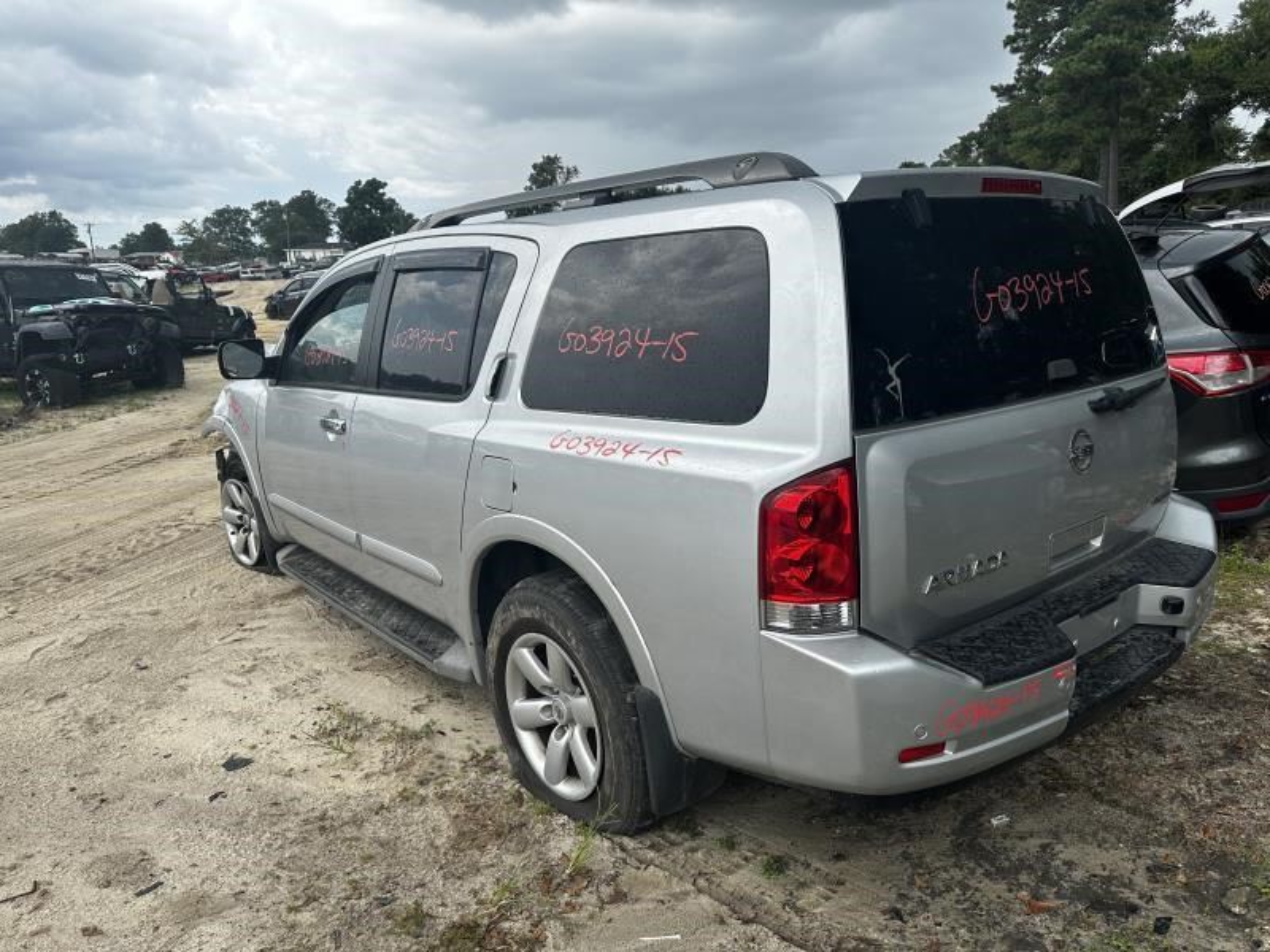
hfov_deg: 71.6
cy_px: 476
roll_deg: -1.2
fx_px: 881
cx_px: 635
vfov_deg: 56.8
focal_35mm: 24
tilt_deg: -10.0
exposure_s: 1/2110
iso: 80
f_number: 1.78
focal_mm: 6.86
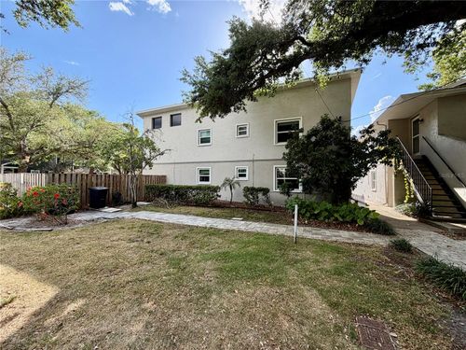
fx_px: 188
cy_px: 175
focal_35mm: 14
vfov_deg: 85.7
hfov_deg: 102.1
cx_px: 233
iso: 40
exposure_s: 1/602
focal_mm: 2.22
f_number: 2.2
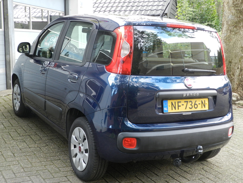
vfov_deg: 31.5
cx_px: 122
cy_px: 92
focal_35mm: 46
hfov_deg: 41.2
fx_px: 323
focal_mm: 8.1
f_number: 4.2
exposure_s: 1/30
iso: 220
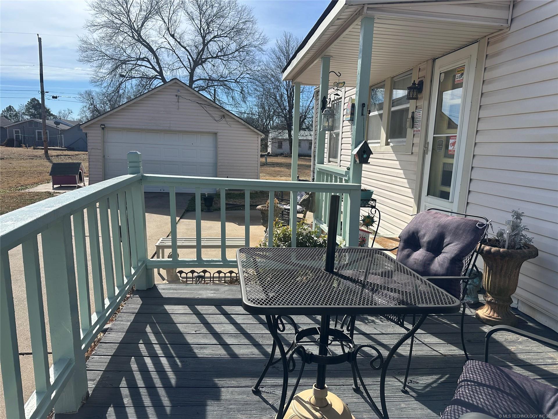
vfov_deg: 56.8
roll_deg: -2.5
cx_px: 279
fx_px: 387
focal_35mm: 24
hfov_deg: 71.6
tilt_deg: -8.8
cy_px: 210
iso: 80
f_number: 1.78
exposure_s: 1/4016
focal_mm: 6.86
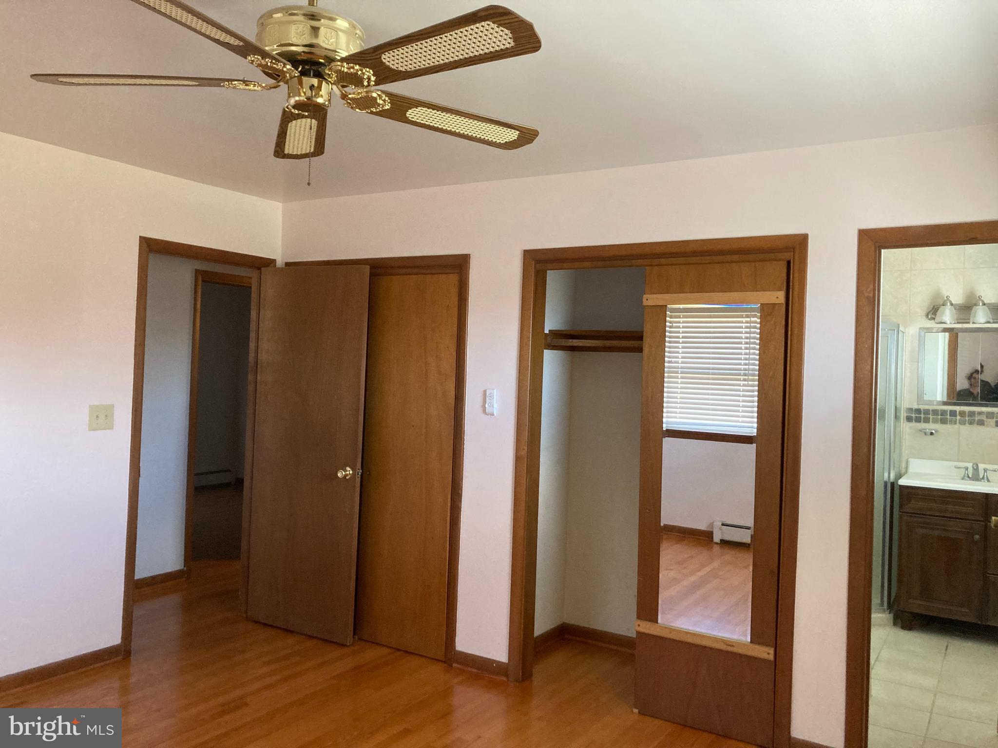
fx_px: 807
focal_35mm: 28
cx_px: 499
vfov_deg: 49.7
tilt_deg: +0.2
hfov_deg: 63.4
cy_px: 374
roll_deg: -2.7
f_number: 1.8
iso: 320
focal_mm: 3.99
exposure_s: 1/60
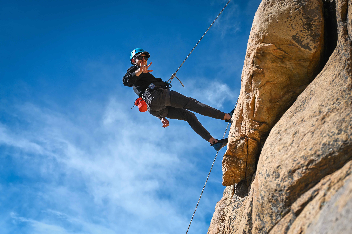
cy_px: 117
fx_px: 381
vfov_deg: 34.2
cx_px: 176
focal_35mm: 39
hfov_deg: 49.6
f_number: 4
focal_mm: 39
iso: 100
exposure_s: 1/2000
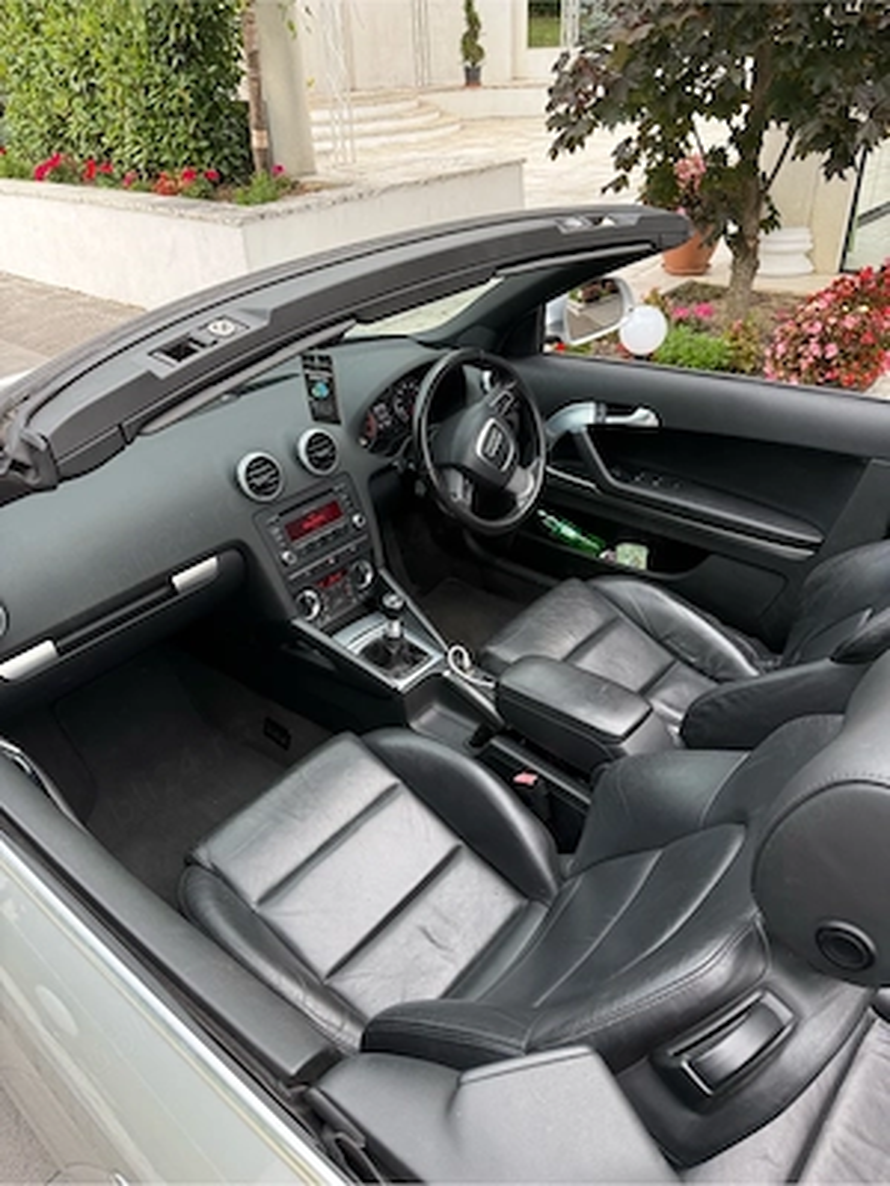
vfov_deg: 71.6
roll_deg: +2.7
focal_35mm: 24
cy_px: 593
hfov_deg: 56.8
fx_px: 823
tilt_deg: -32.5
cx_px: 445
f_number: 1.78
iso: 100
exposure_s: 1/268
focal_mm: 6.76
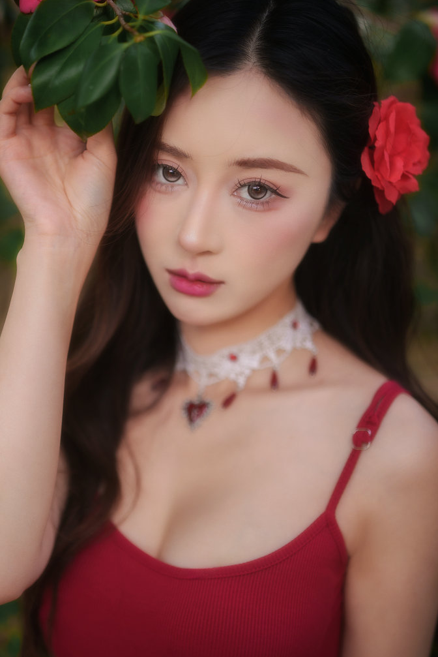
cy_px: 350
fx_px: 1222
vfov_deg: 30.1
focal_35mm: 67
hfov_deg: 20.3
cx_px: 168
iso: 80
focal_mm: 50
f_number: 1.4
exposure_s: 1/640
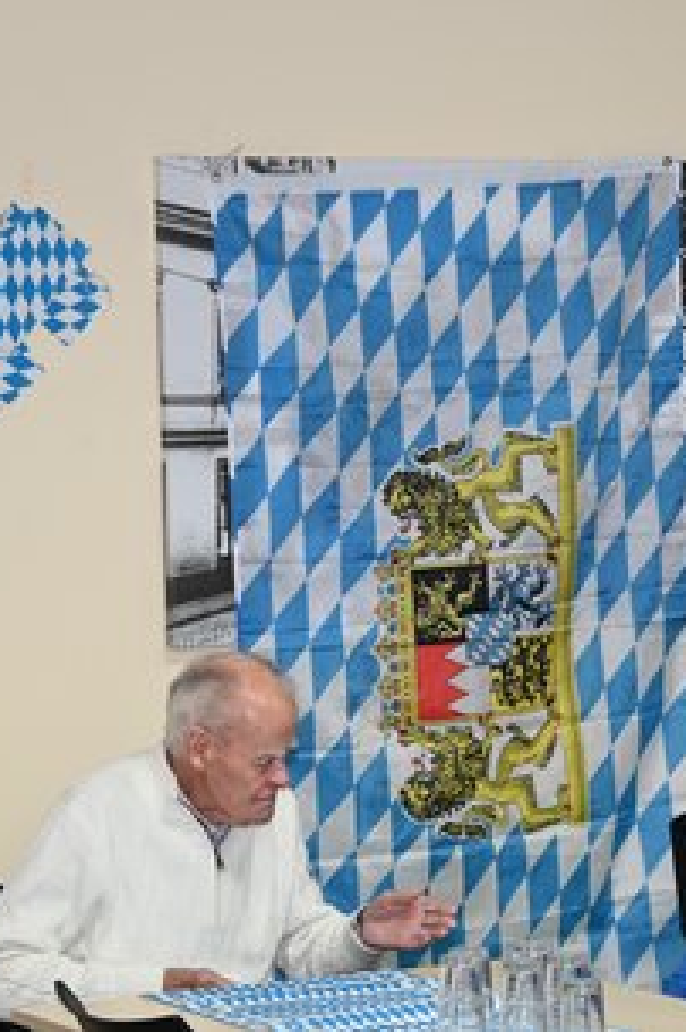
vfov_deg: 14.3
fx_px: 4125
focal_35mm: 144
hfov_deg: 9.5
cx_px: 520
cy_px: 514
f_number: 6.3
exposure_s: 1/60
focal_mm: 95
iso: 900
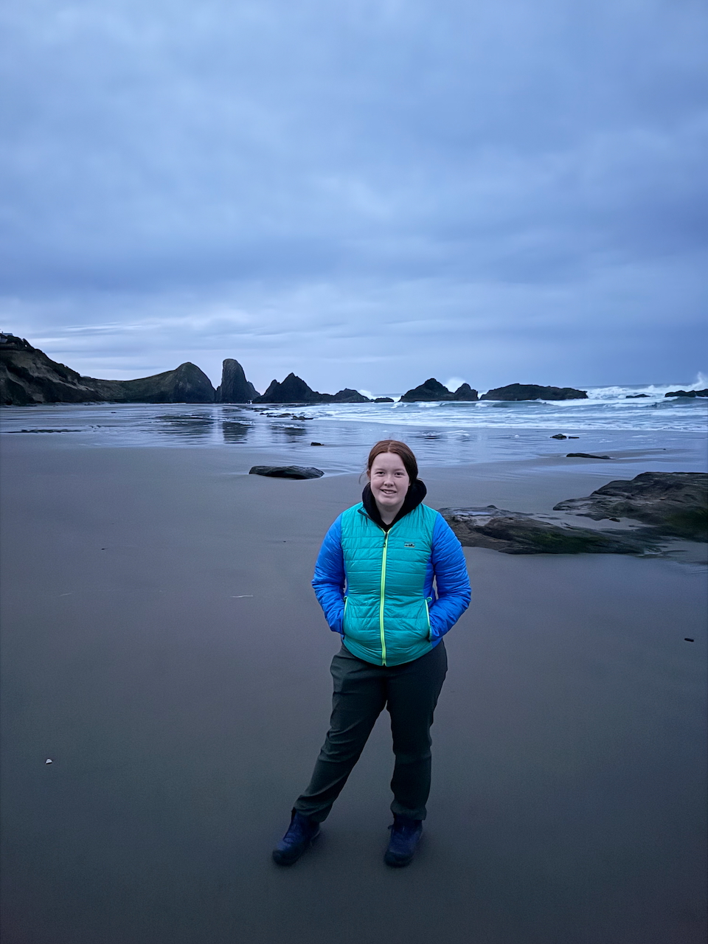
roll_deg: +2.2
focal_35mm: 24
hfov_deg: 56.8
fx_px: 654
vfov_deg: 71.6
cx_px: 354
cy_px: 472
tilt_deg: -6.9
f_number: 1.78
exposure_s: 1/15
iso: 2500
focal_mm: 6.76
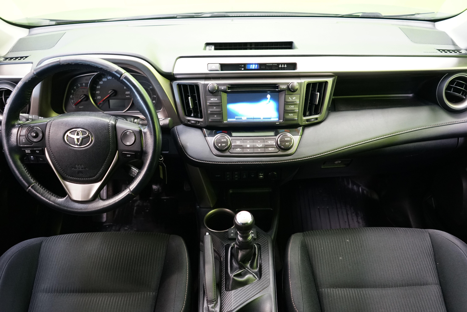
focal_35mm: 29
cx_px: 234
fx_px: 376
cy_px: 156
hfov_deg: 63.7
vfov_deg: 45.0
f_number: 4
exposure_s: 1/15
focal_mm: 29
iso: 2000
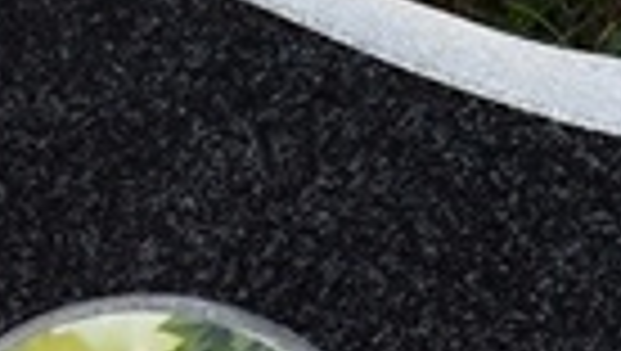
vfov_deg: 3.7
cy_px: 1246
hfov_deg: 6.8
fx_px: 5193
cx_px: 290
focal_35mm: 315
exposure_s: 1/491
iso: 50
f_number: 1.7
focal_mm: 4.71
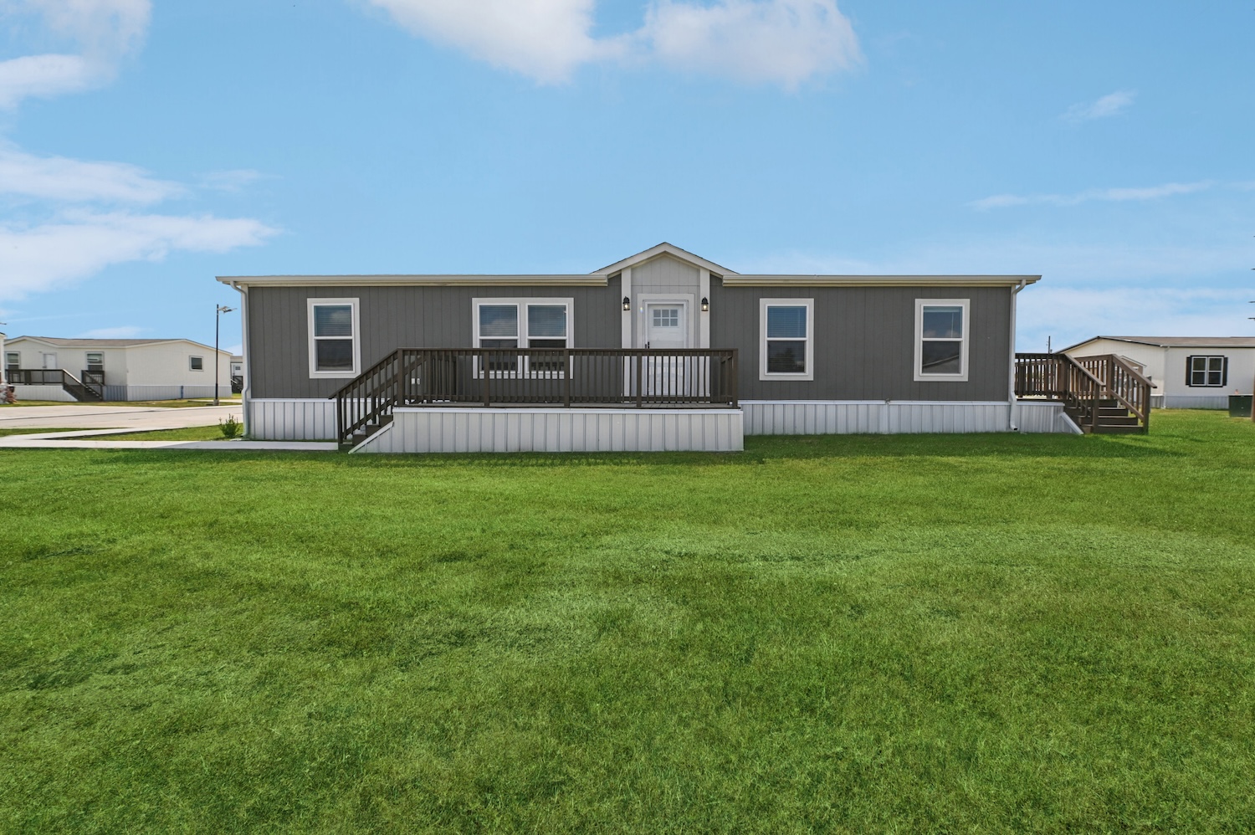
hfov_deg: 104.3
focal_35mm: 14
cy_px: 418
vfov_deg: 81.1
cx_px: 628
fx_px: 488
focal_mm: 14
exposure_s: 1/1600
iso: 400
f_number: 8
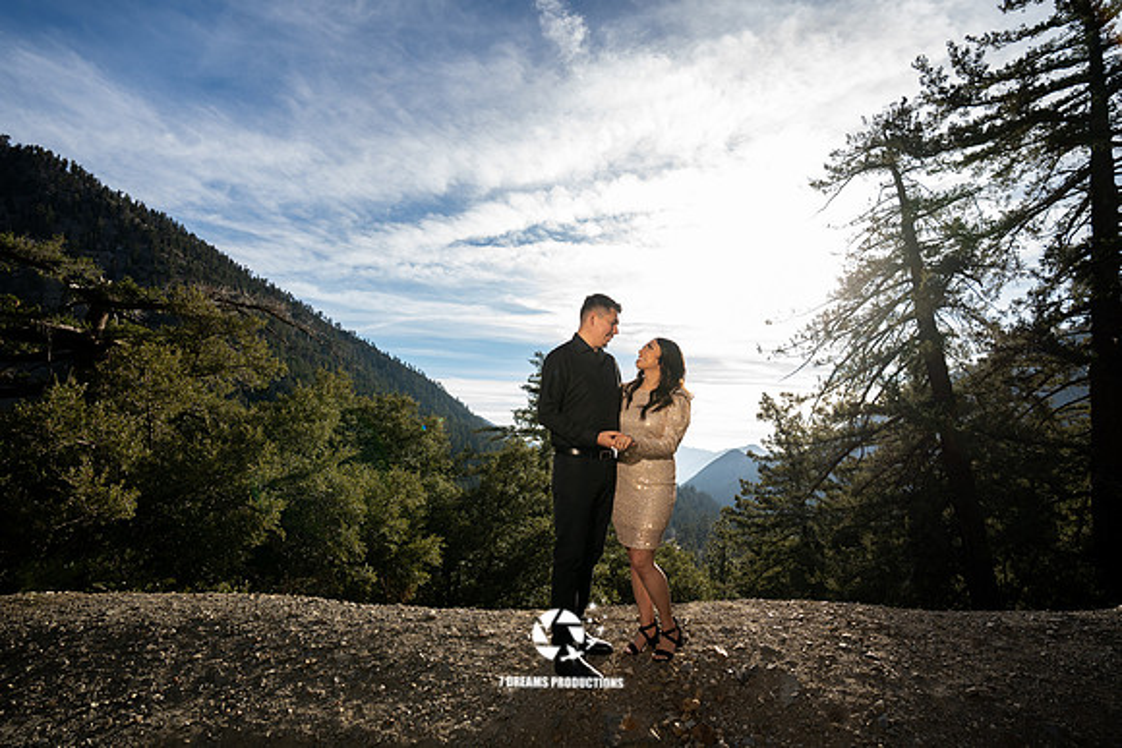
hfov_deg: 96.7
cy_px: 374
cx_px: 561
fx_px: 499
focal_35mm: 16
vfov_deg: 73.8
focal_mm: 16
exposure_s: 1/250
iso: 50
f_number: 4.5
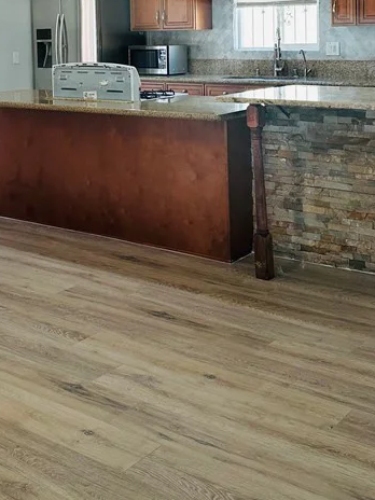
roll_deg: +1.5
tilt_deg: -2.1
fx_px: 766
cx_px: 127
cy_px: 70
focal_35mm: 53
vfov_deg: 34.5
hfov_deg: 27.4
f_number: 1.78
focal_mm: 6.86
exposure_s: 1/120
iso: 125
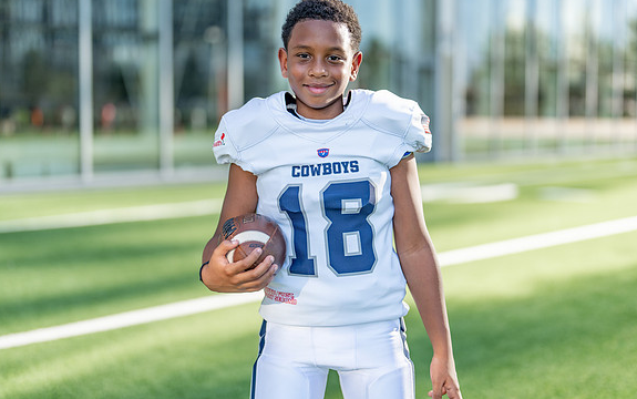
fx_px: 1025
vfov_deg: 22.0
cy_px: 173
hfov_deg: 34.5
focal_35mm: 59
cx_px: 333
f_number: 1.2
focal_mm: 50
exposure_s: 1/2000
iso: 100
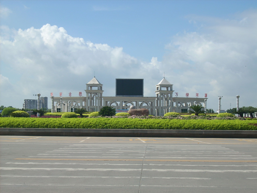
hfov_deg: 29.8
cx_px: 128
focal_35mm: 65
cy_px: 96
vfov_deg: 22.6
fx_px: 483
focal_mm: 10.7
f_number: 7.6
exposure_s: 1/250
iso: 64
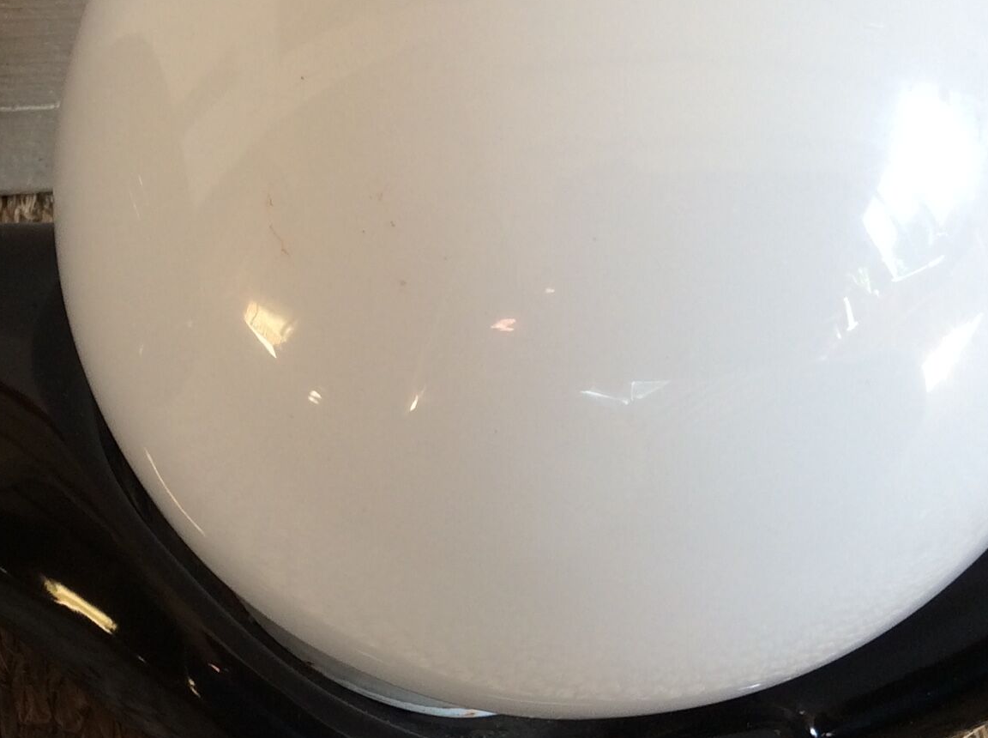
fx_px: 2052
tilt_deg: -58.6
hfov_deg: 26.7
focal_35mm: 72
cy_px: 426
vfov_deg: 20.4
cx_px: 239
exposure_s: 1/25
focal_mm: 3.3
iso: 32
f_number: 2.4
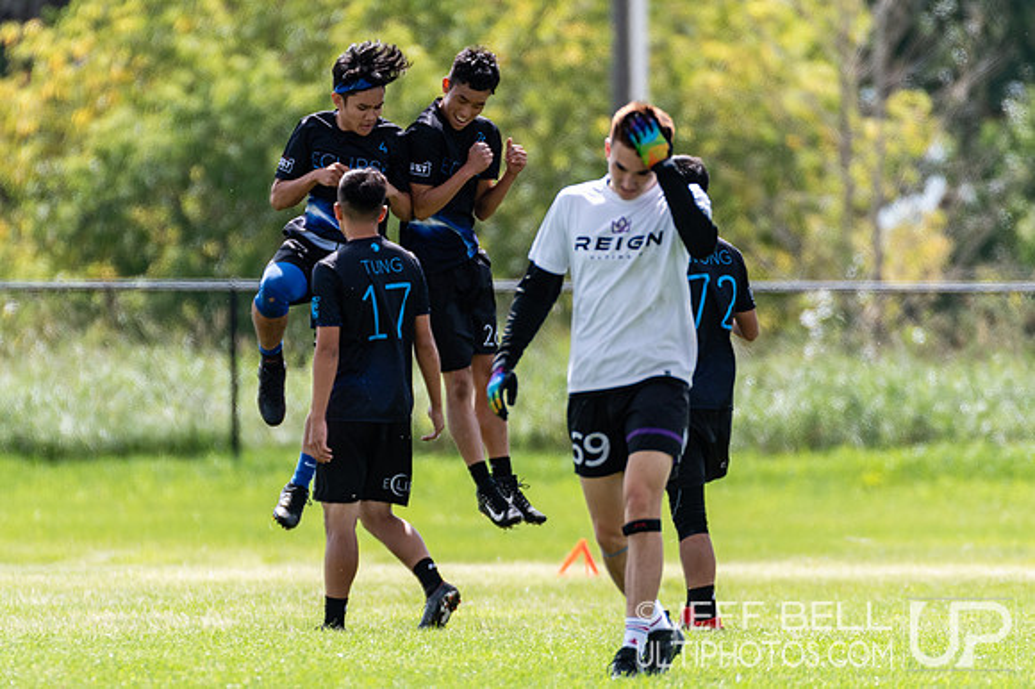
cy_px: 350
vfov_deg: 1.6
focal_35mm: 861
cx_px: 409
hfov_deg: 2.4
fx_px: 24745
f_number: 4
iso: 320
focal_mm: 400
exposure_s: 1/1250
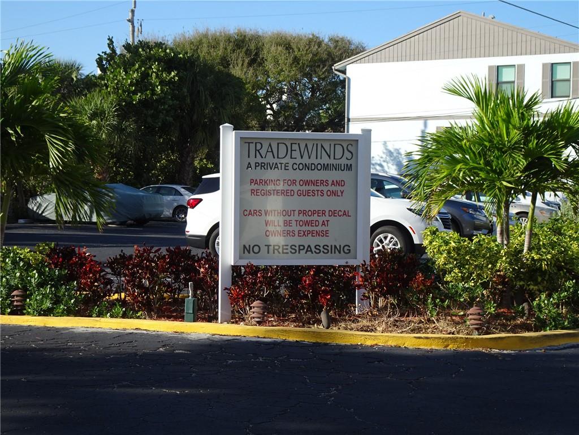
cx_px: 290
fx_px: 1104
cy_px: 218
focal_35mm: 66
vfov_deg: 22.3
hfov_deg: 29.4
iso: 80
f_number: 4.5
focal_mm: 11.32
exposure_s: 1/400
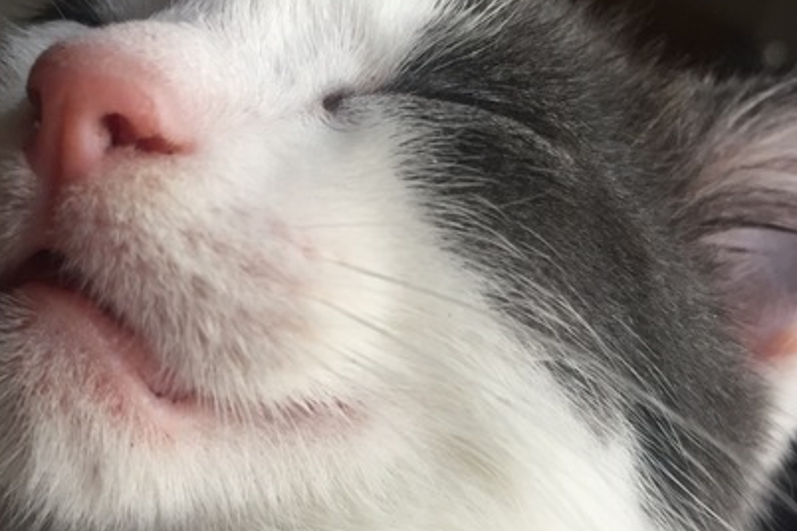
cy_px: 291
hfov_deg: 43.4
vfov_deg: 29.8
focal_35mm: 45
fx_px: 996
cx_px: 313
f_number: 2.2
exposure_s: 1/33
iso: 40
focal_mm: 4.15
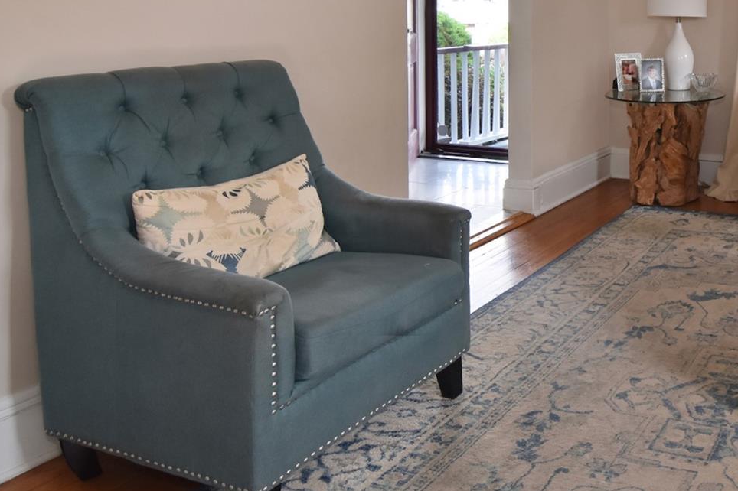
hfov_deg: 47.2
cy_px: 14
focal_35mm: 35
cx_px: 702
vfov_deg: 34.7
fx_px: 718
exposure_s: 1/30
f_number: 11
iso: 640
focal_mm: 11
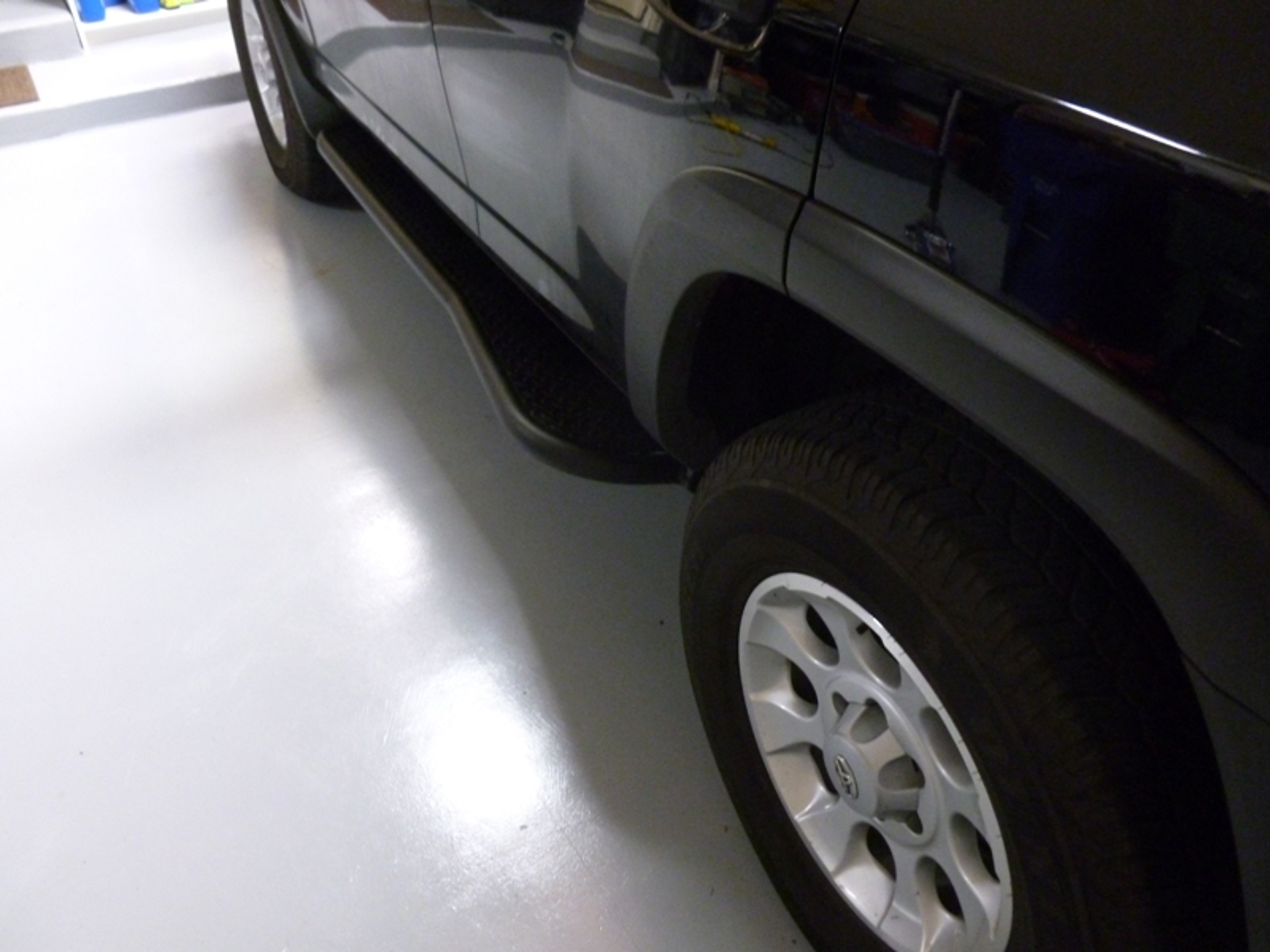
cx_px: 635
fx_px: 1027
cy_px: 476
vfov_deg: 49.7
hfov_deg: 63.4
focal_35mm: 28
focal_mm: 5
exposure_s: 1/8
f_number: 3.3
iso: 640
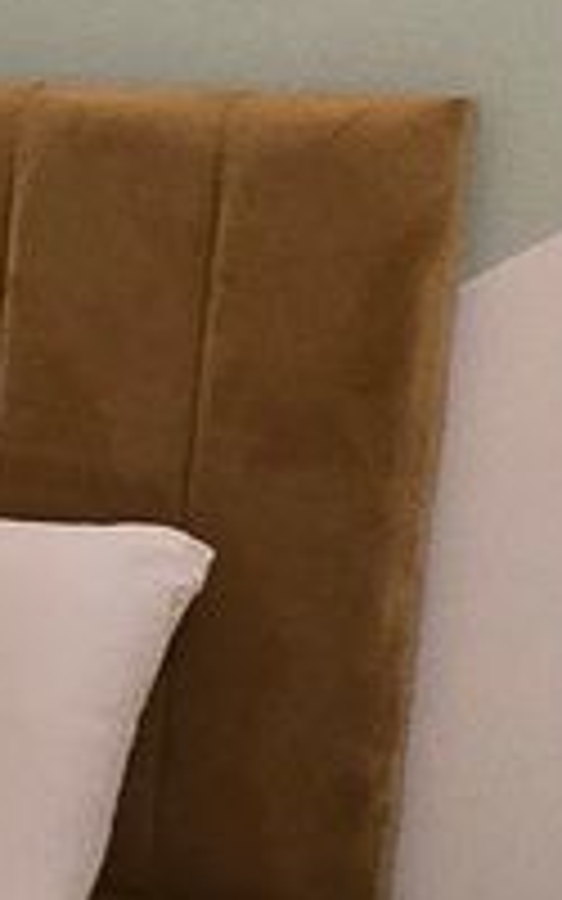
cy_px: 364
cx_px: -1897
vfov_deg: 18.9
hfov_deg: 7.2
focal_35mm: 110
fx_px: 2696
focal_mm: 2.2
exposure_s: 1/50
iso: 400
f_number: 2.2
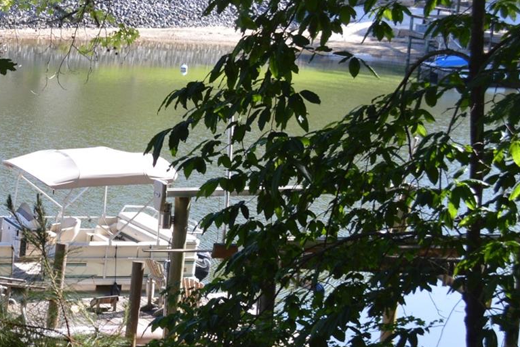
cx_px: -140
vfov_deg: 14.2
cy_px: 262
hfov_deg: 19.7
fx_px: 1387
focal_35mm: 96
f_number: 5.6
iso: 180
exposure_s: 1/125
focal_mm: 24
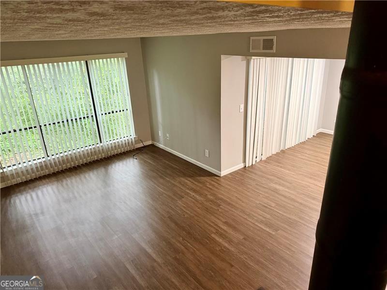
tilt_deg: -20.9
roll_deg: +2.1
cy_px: 145
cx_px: 194
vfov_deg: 56.8
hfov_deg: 71.6
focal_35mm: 24
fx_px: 268
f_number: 1.78
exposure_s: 1/60
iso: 640
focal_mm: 6.76
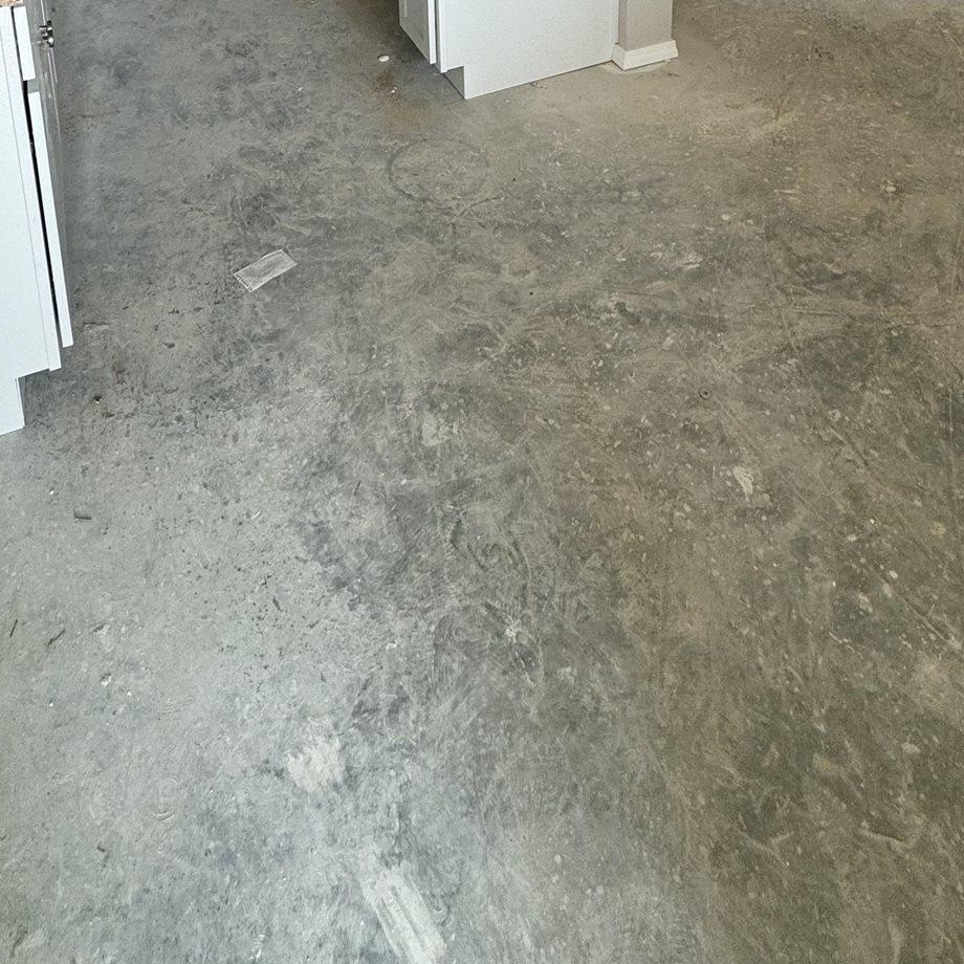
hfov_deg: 52.5
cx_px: 461
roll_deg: +1.3
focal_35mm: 31
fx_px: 977
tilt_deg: -14.8
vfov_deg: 38.4
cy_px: -202
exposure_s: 1/99
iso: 100
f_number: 2.2
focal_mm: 2.22
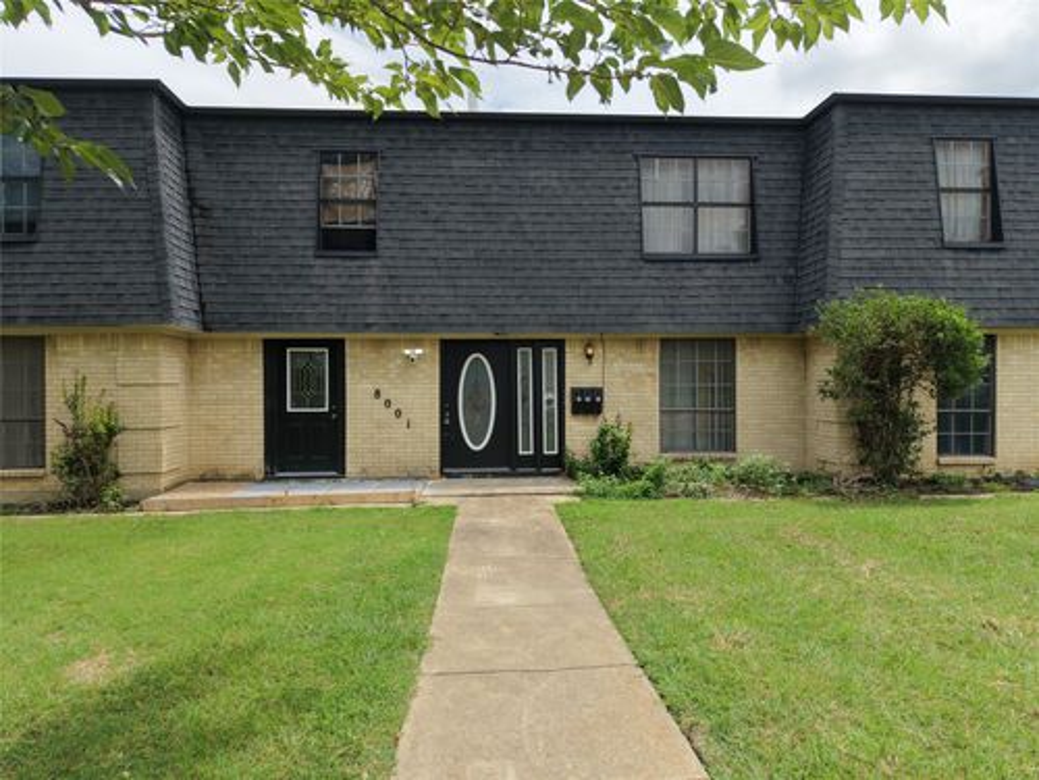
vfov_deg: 56.8
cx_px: 520
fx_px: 720
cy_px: 390
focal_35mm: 24
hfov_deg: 71.6
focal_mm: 8.67
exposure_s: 1/6400
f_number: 1.8
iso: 400
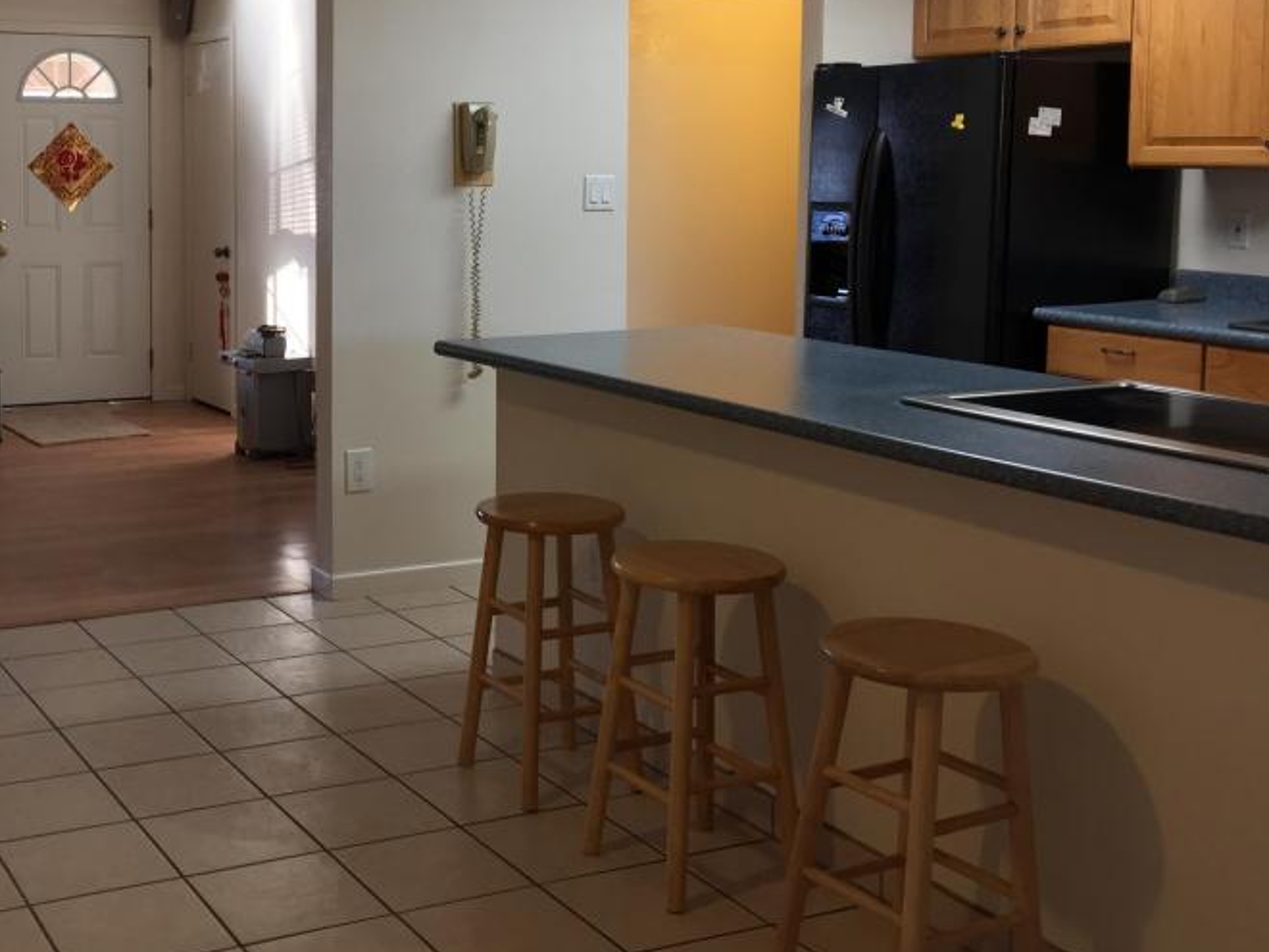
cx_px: 292
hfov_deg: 40.7
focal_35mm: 45
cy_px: 296
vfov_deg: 31.9
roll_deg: +0.0
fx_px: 1650
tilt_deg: -5.1
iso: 64
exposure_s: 1/30
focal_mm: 4.15
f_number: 2.2
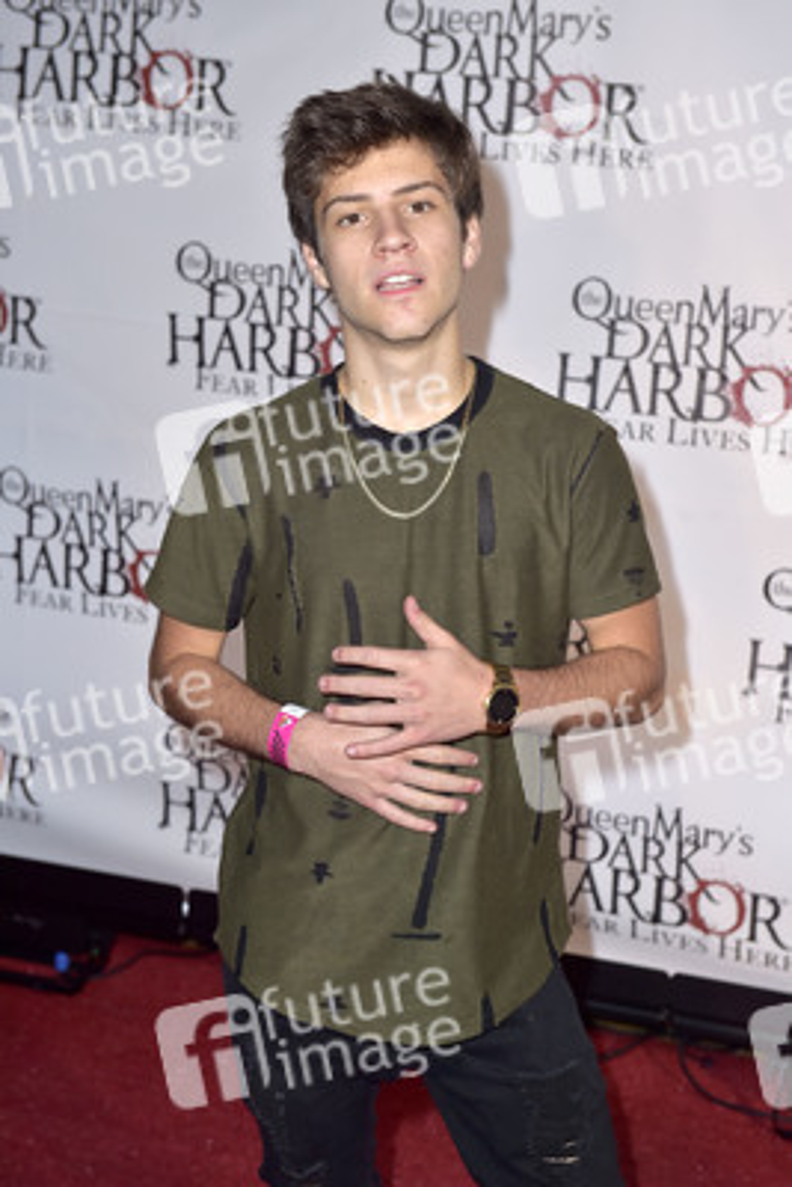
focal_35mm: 62
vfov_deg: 32.4
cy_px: 594
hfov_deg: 21.9
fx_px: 2044
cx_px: 396
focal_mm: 62
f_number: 5.6
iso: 400
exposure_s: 1/250
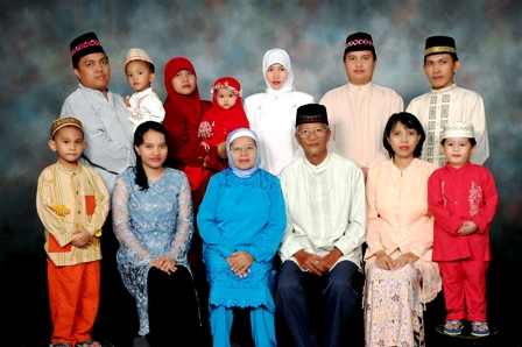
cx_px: 261
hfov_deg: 38.9
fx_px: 739
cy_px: 174
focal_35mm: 51
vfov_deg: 26.4
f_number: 11
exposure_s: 1/60
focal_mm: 34
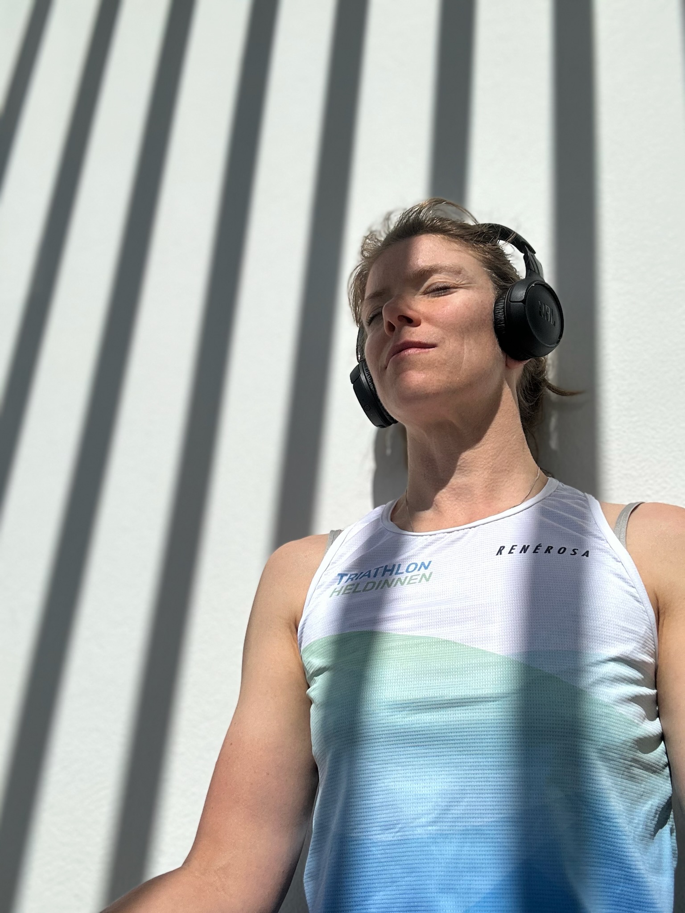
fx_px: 792
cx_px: 342
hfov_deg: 46.8
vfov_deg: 60.0
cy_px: 456
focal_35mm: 30
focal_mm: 2.69
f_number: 1.9
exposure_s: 1/4854
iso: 25
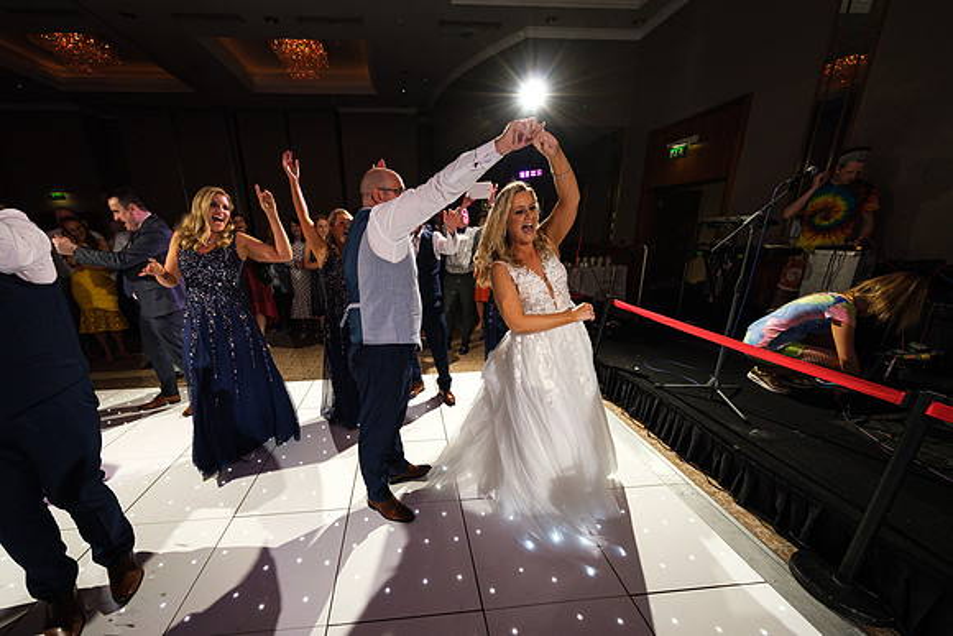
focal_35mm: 13
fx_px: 354
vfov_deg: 83.7
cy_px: 349
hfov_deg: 106.5
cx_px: 431
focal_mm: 8
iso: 500
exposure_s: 1/200
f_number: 3.2
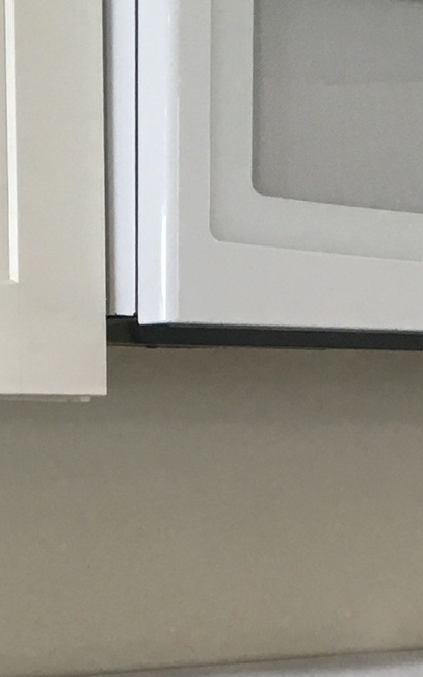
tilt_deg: -11.7
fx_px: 2674
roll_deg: -2.6
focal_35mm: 145
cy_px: 914
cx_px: 496
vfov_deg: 13.8
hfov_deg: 8.9
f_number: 2.2
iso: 40
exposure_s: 1/30
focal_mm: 4.15
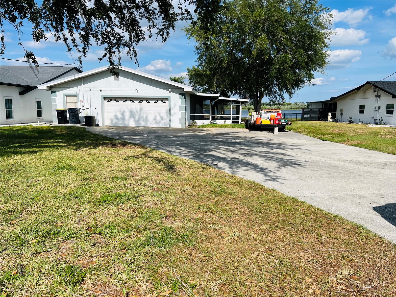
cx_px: 198
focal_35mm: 26
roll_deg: -0.2
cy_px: 148
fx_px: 297
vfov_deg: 53.1
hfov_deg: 67.3
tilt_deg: -8.3
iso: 50
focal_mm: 5.7
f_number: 1.5
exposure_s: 1/6579
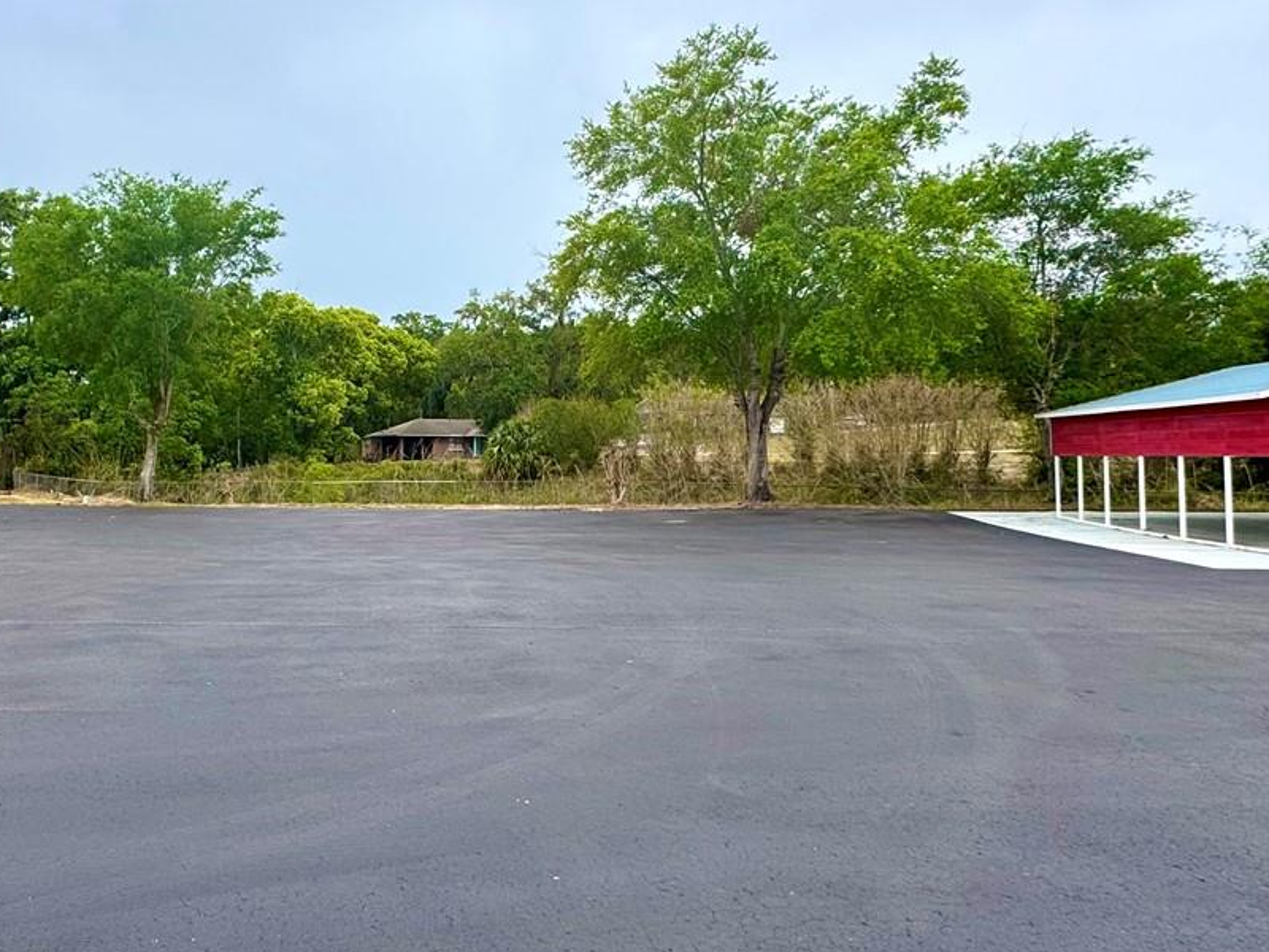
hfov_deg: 61.2
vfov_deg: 49.6
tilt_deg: +1.1
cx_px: 382
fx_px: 1026
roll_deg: -0.7
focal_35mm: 28
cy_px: 414
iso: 40
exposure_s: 1/482
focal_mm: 2.22
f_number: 2.2
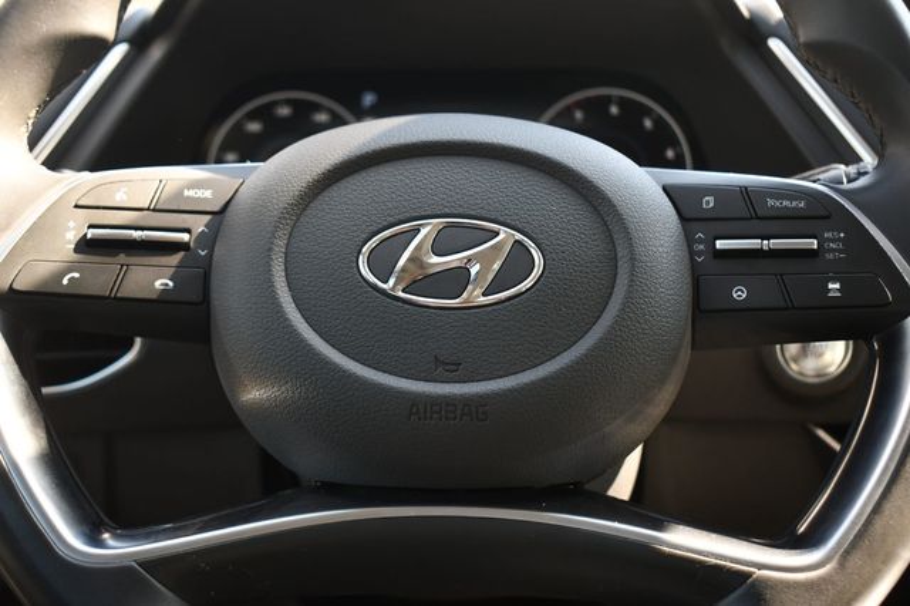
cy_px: 303
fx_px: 1213
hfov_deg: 41.1
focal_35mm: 48
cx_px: 455
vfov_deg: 28.0
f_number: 4.5
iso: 560
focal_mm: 32
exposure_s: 1/250
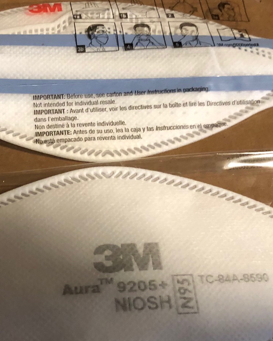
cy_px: 191
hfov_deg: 25.2
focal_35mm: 60
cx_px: 76
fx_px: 606
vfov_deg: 31.4
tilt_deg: -64.3
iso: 100
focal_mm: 4
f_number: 1.8
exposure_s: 1/11
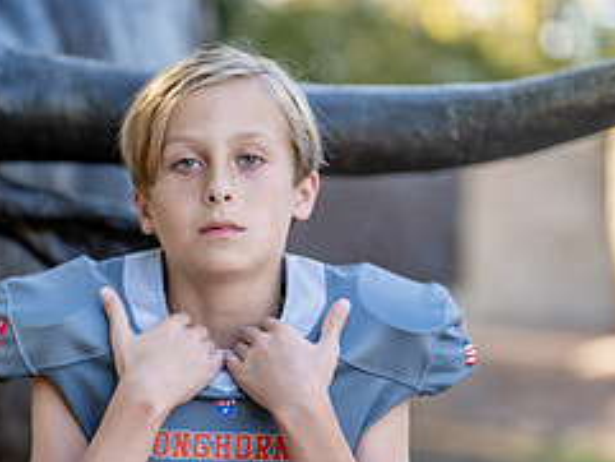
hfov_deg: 15.9
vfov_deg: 11.9
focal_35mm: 124
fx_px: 2204
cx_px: 212
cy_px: 362
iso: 100
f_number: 1.2
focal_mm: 50
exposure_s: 1/1000
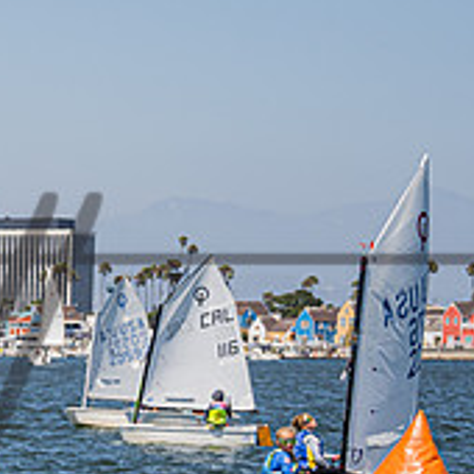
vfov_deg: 7.1
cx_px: -444
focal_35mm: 246
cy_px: 252
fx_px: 3811
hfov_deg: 6.9
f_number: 6
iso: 250
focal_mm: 70
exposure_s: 1/1000
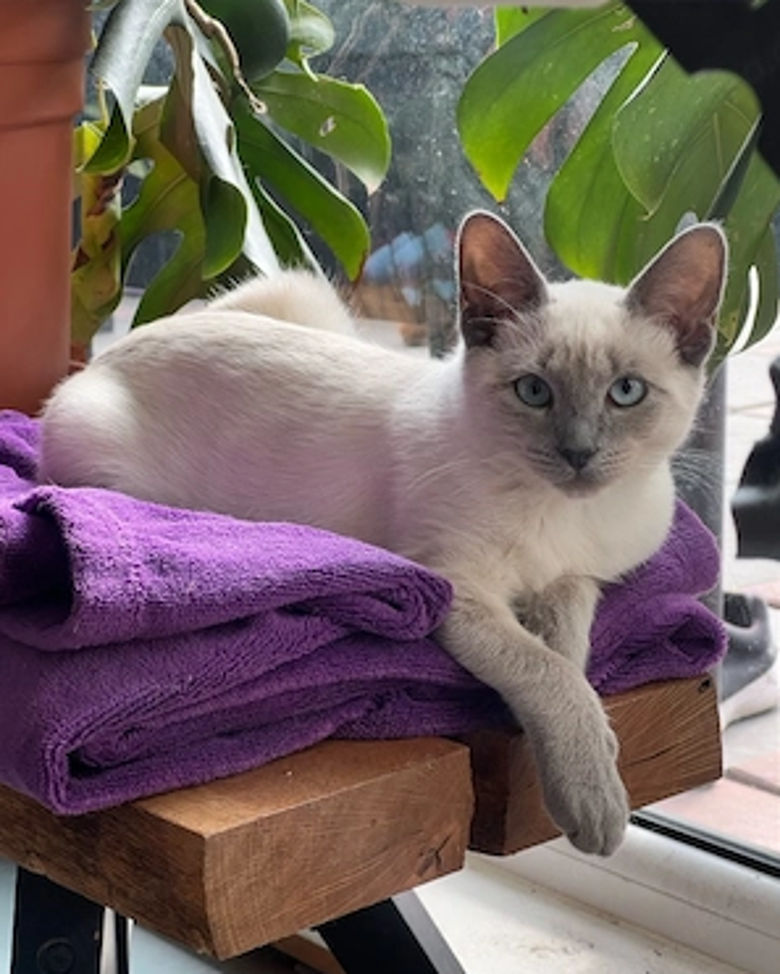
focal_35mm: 81
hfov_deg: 19.0
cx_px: 391
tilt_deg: -11.5
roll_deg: +2.0
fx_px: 2336
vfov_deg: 23.6
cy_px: 520
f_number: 2.8
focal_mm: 9
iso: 80
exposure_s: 1/99
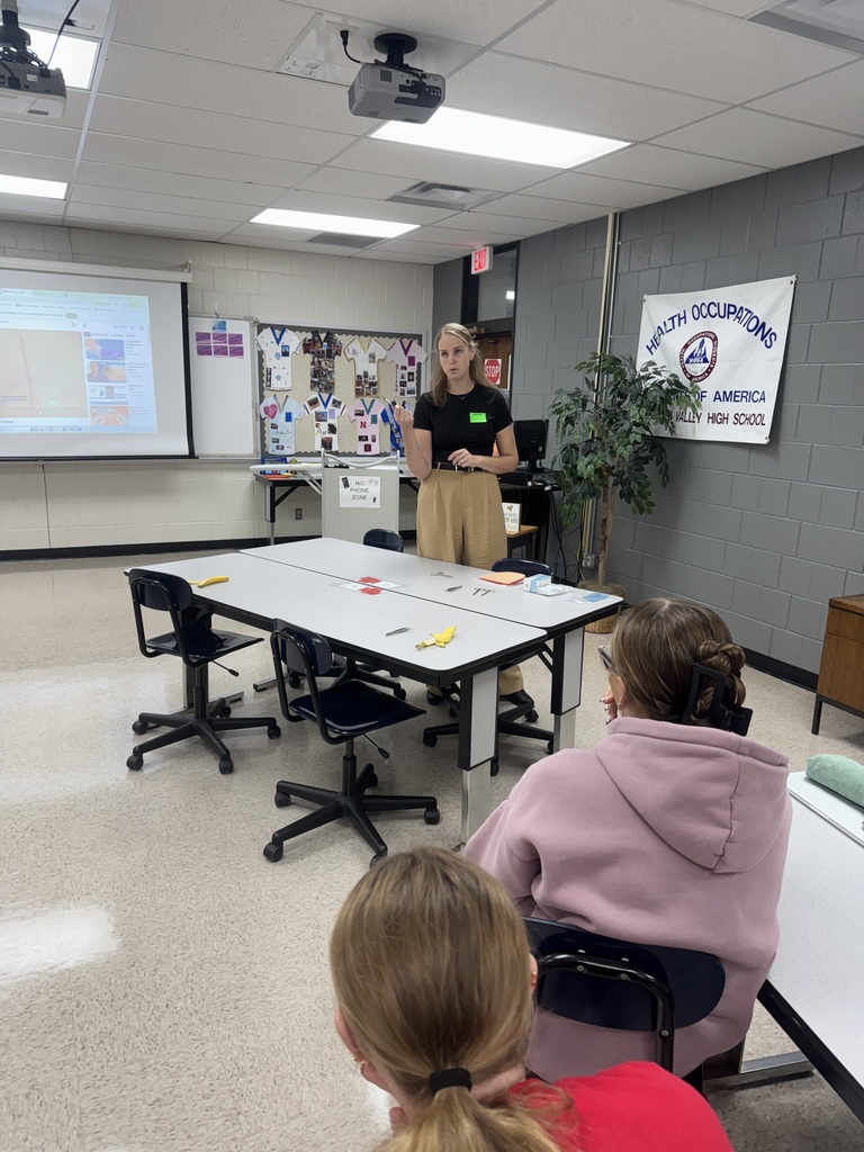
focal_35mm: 24
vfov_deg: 71.6
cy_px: 576
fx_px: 799
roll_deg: -1.4
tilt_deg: -12.6
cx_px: 432
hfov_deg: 56.8
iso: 125
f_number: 1.78
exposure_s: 1/120
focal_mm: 6.76
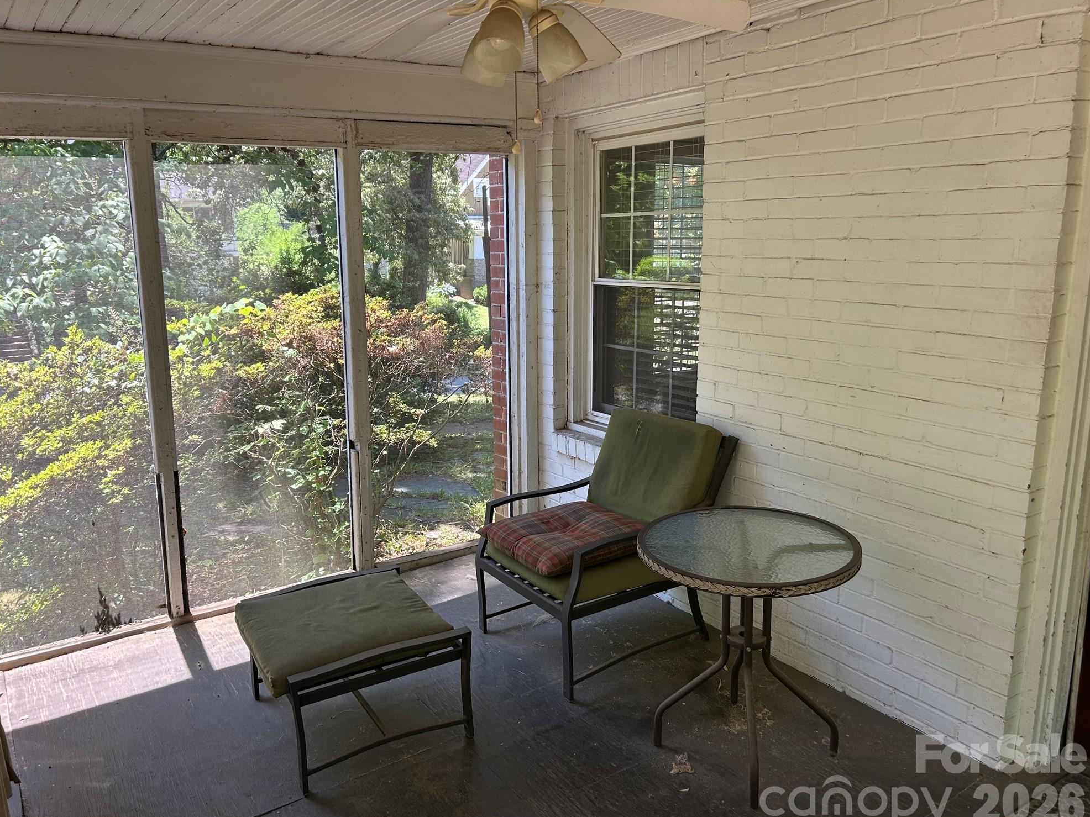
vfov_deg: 51.3
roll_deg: +1.4
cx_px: 526
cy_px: 419
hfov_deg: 65.3
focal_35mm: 27
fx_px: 850
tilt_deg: -11.5
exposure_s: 1/151
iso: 32
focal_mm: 5.7
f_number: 1.5
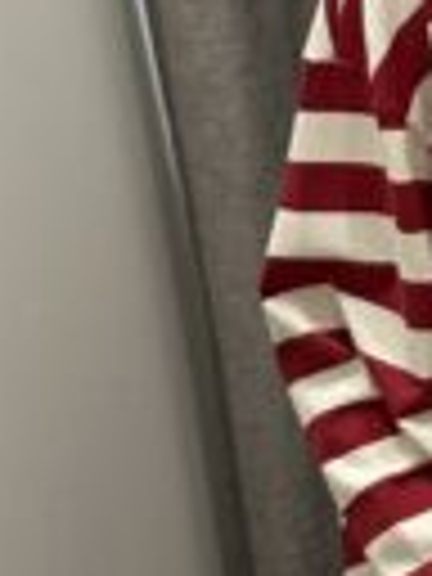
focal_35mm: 125
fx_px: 2080
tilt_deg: -20.8
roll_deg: +3.9
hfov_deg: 11.0
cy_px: 290
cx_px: 806
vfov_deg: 15.8
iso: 500
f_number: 1.78
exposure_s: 1/60
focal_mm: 6.86
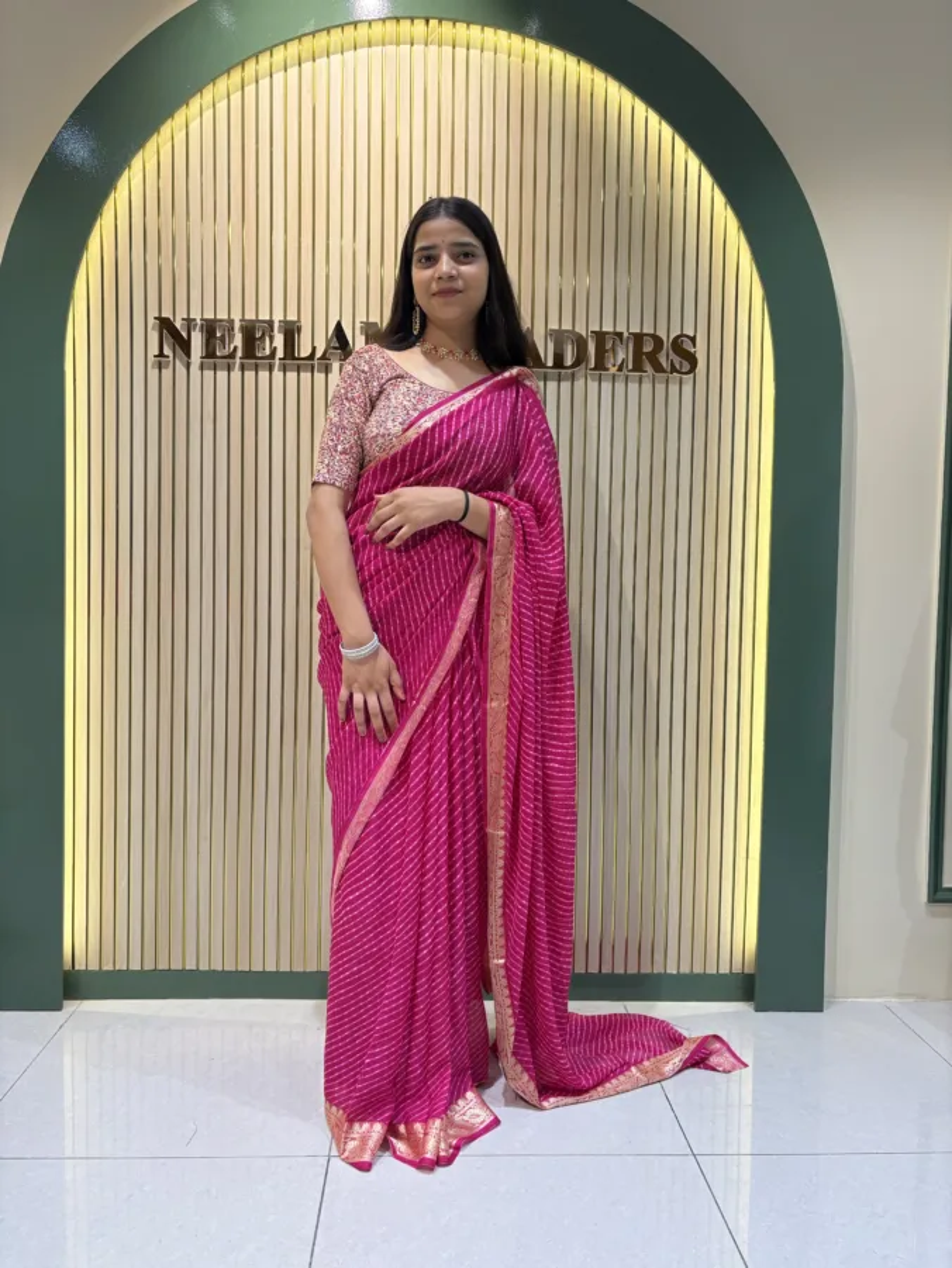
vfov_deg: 67.3
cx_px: 476
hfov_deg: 53.1
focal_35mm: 26
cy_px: 634
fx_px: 953
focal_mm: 5.96
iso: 64
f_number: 1.6
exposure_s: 1/215
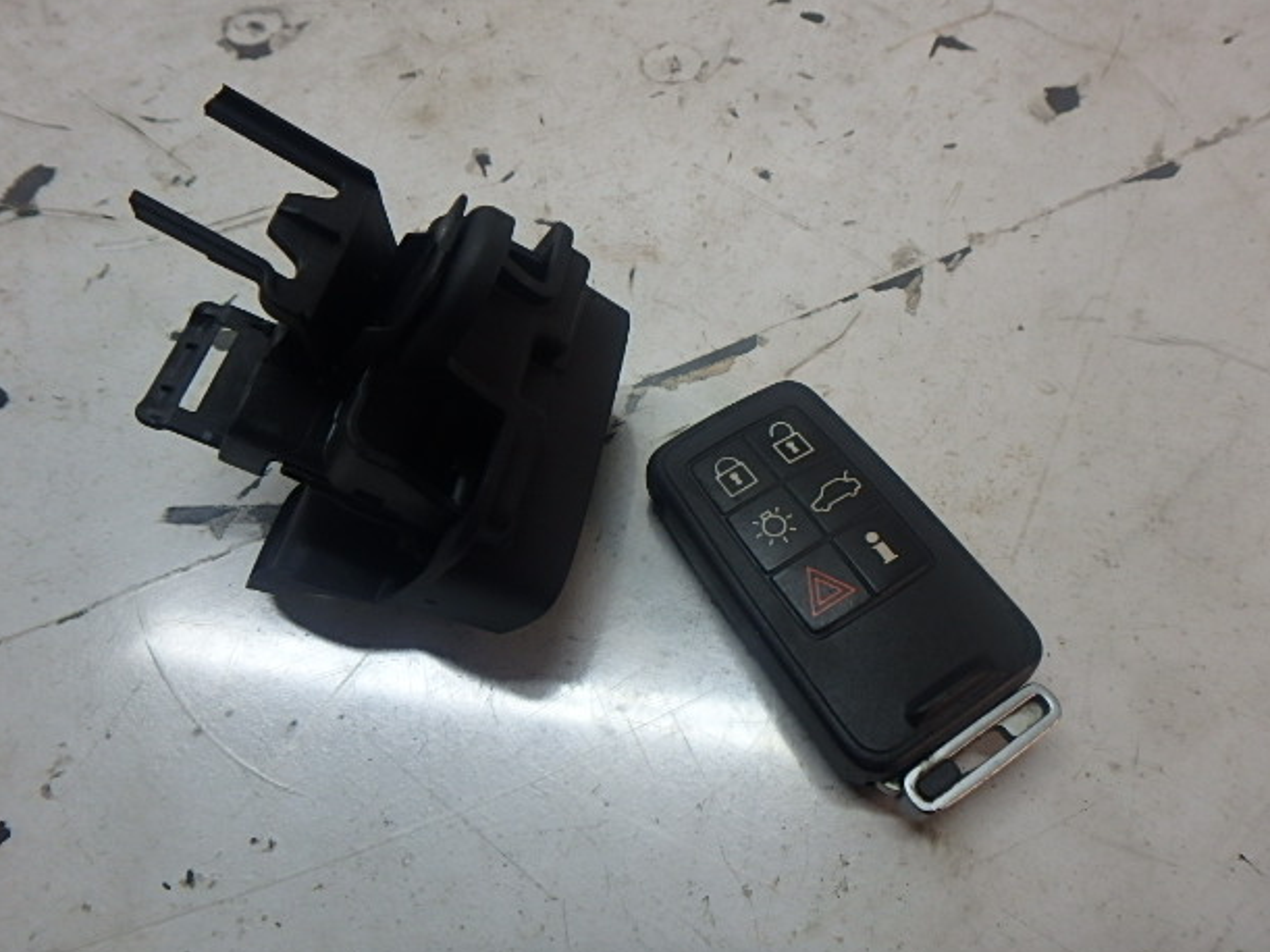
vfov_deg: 61.1
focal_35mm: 22
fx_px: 807
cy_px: 482
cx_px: 644
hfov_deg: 76.4
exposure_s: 1/60
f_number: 3.5
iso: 160
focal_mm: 3.7
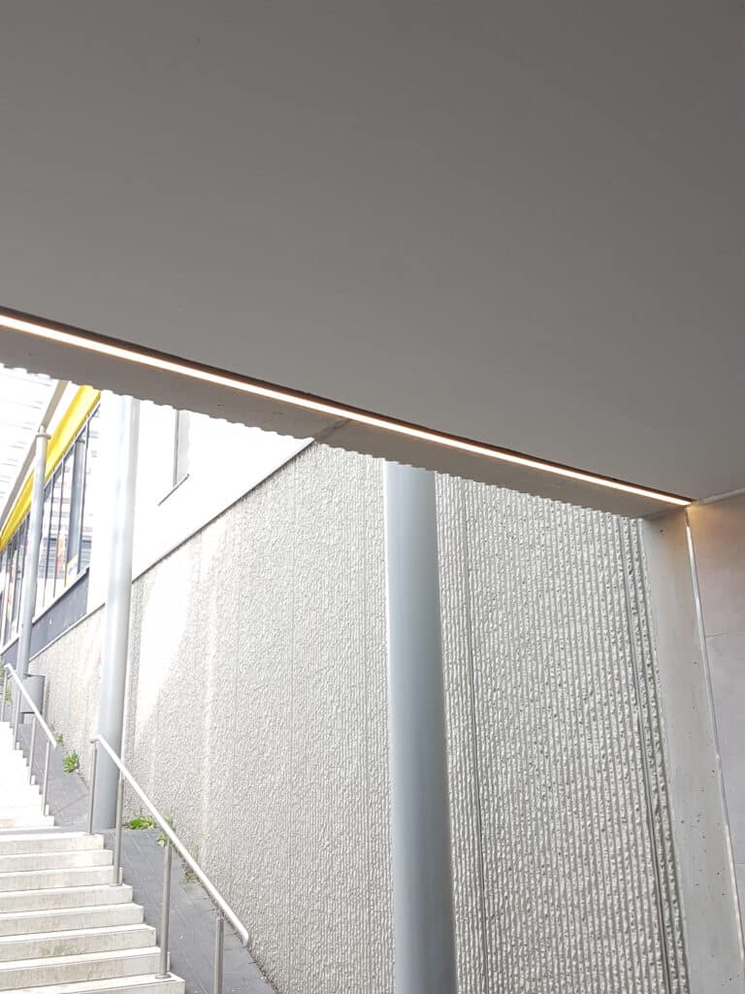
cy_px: 497
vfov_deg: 67.3
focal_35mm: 26
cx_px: 372
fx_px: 746
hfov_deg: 53.1
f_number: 1.7
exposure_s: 1/121
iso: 50
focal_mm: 4.2
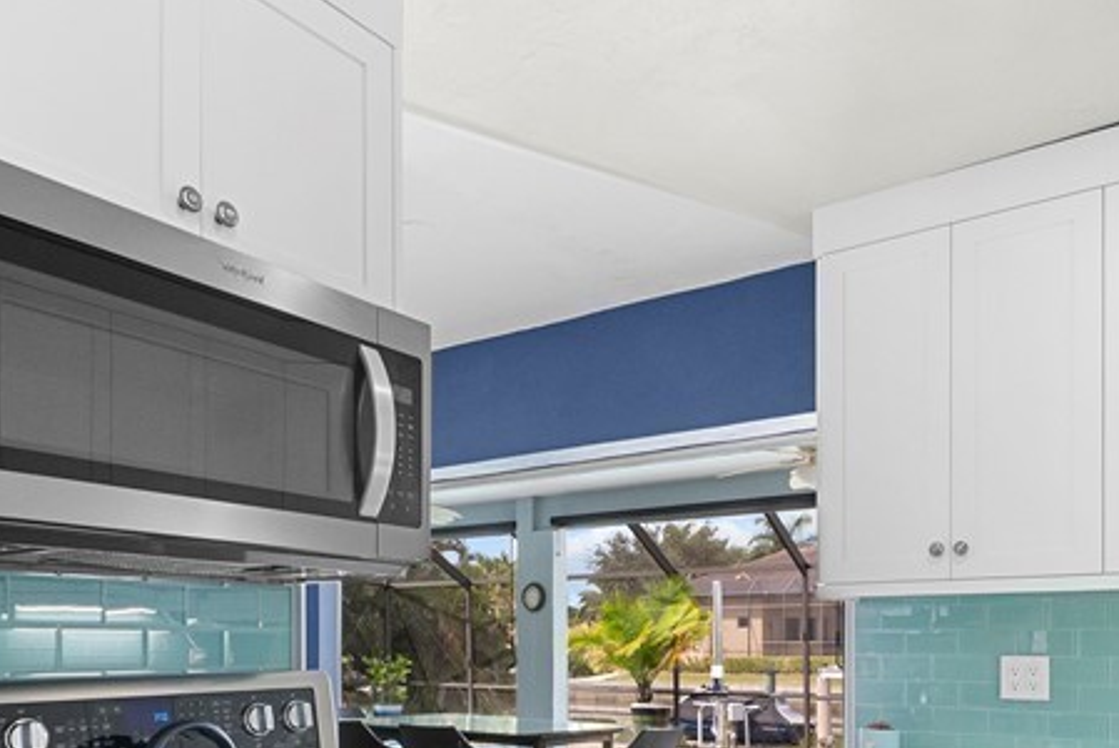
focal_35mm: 29
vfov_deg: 41.8
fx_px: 902
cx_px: 572
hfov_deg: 63.6
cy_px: 656
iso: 2000
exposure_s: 1/40
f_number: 11
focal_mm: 12
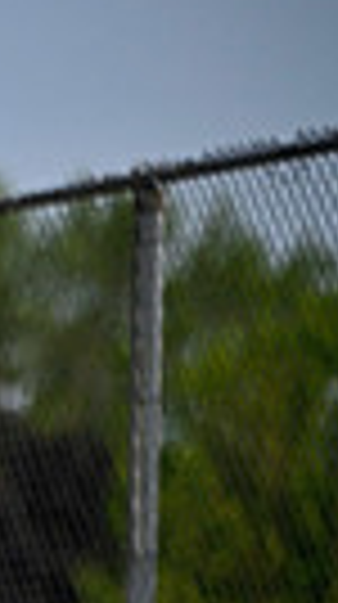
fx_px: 8877
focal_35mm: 555
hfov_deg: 2.2
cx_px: -766
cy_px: 736
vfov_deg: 3.9
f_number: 2.8
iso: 320
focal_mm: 122
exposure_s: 1/6400
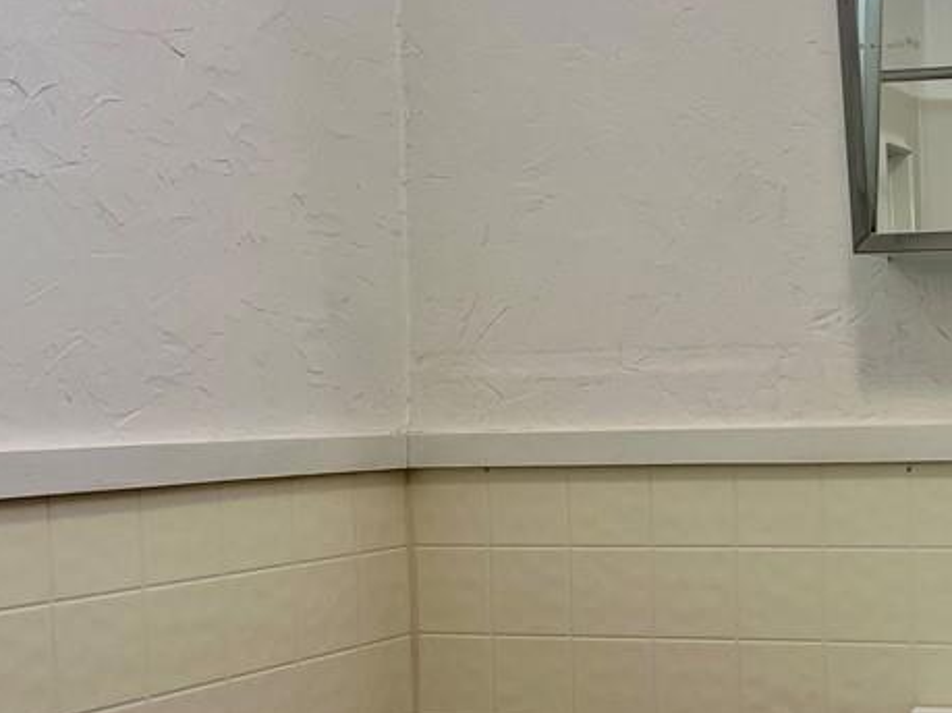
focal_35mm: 58
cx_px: 954
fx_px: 1595
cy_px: 408
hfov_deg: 30.8
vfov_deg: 25.2
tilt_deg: -1.3
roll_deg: +1.6
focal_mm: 5.1
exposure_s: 1/120
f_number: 1.6
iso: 80
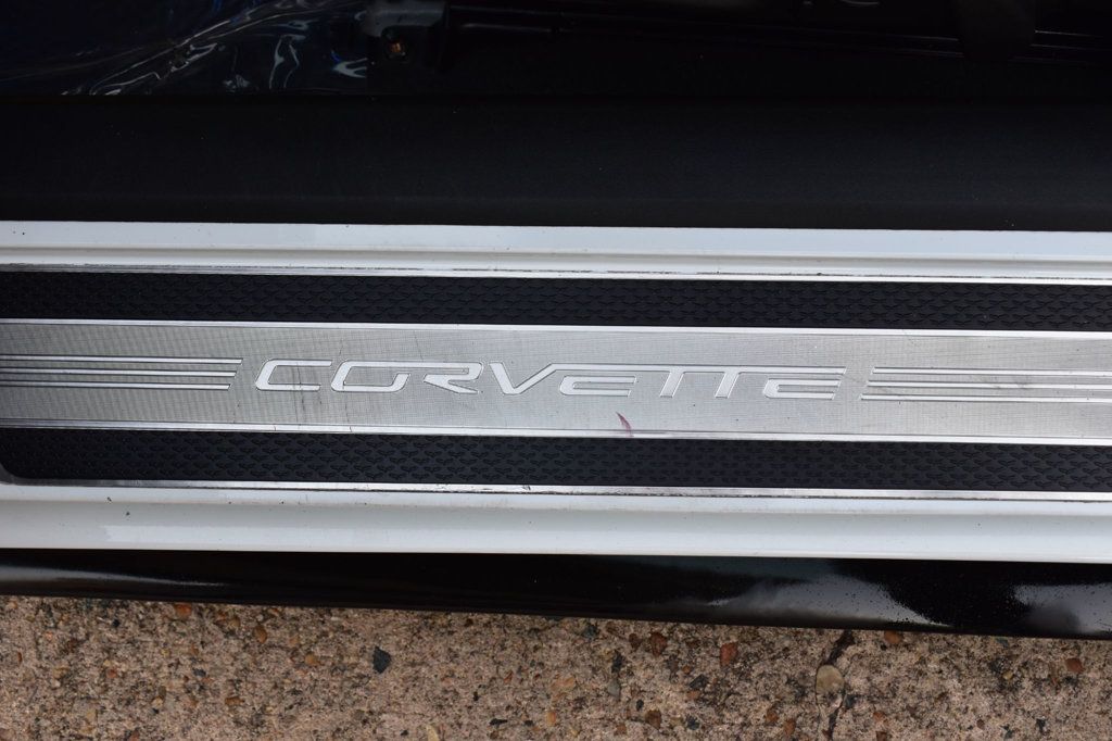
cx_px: 556
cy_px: 370
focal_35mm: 45
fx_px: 1389
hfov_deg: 43.6
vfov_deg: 29.8
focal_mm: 30
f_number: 7.1
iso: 400
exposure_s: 1/40
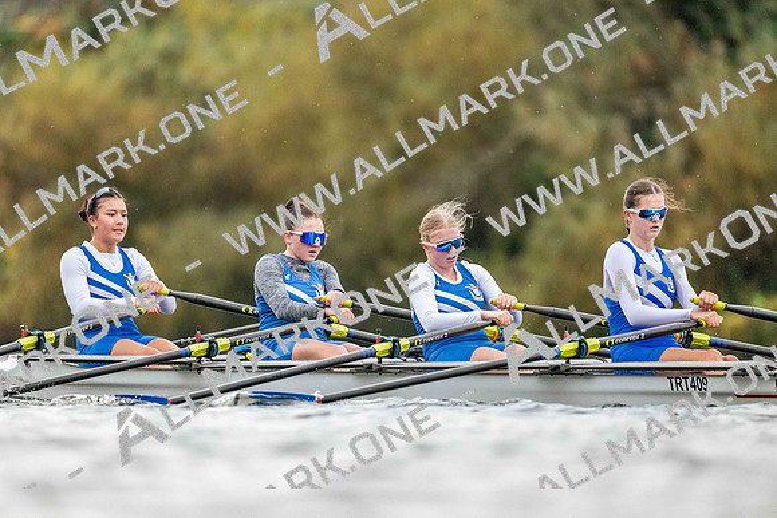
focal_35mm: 600
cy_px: 259
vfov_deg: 2.3
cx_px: 388
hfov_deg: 3.4
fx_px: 12952
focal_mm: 600
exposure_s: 1/2500
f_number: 4
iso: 7200
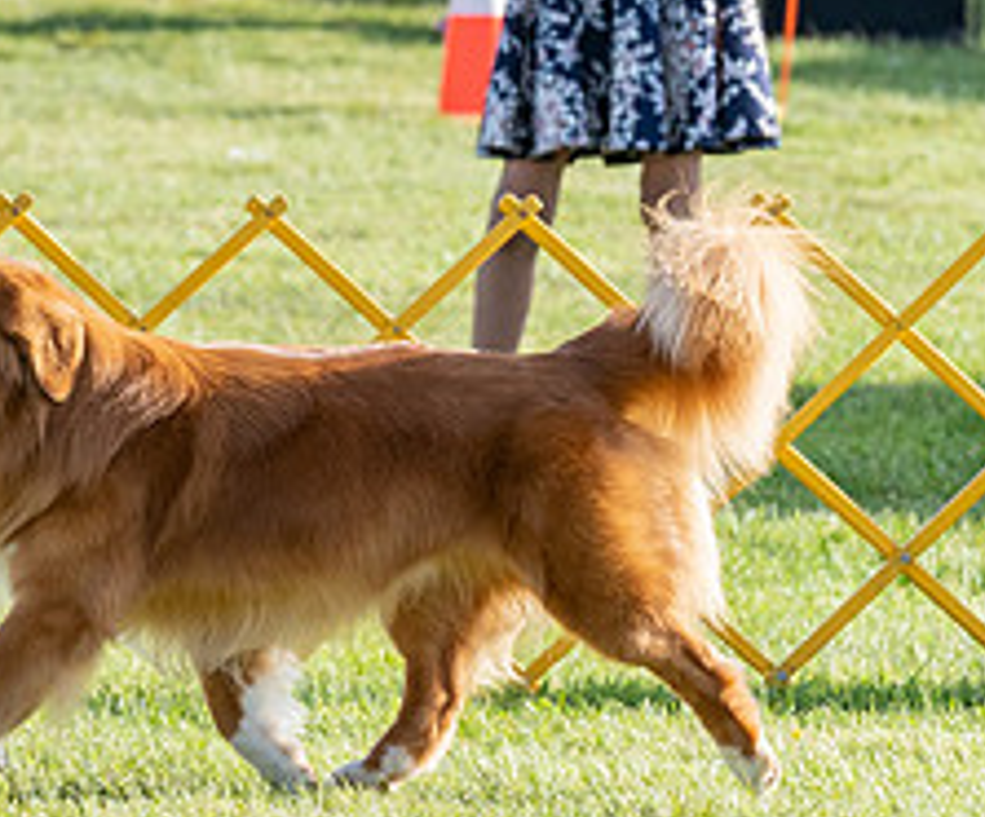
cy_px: 36
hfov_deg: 3.7
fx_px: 15351
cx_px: 103
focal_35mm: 519
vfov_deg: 3.0
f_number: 6.3
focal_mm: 154
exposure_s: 1/1250
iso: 800
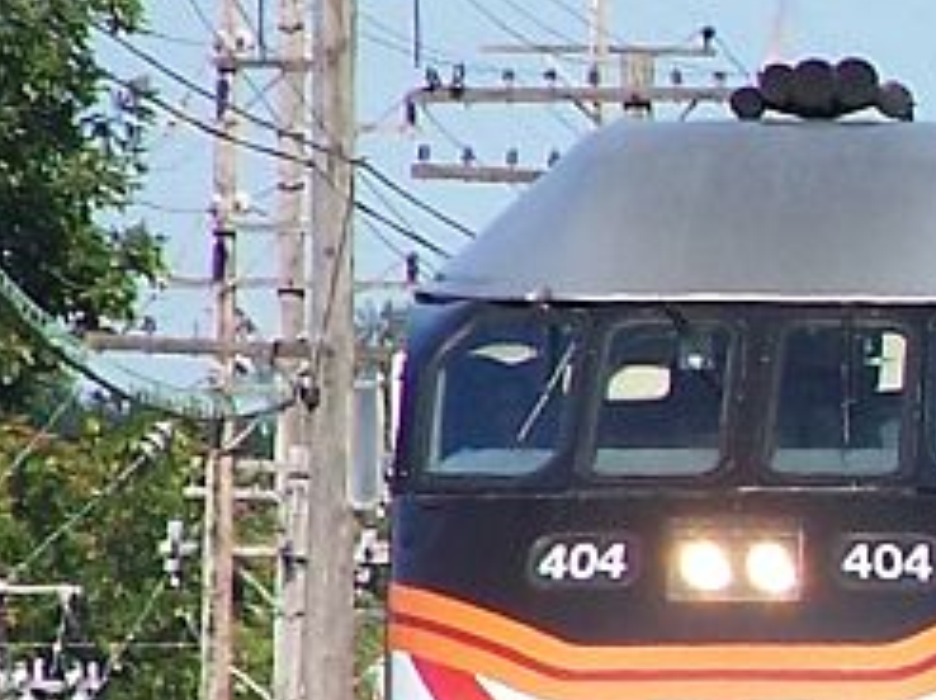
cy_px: 396
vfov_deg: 0.9
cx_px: 1754
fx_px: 42735
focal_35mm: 1582
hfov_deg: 1.3
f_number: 5
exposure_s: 1/350
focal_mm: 63
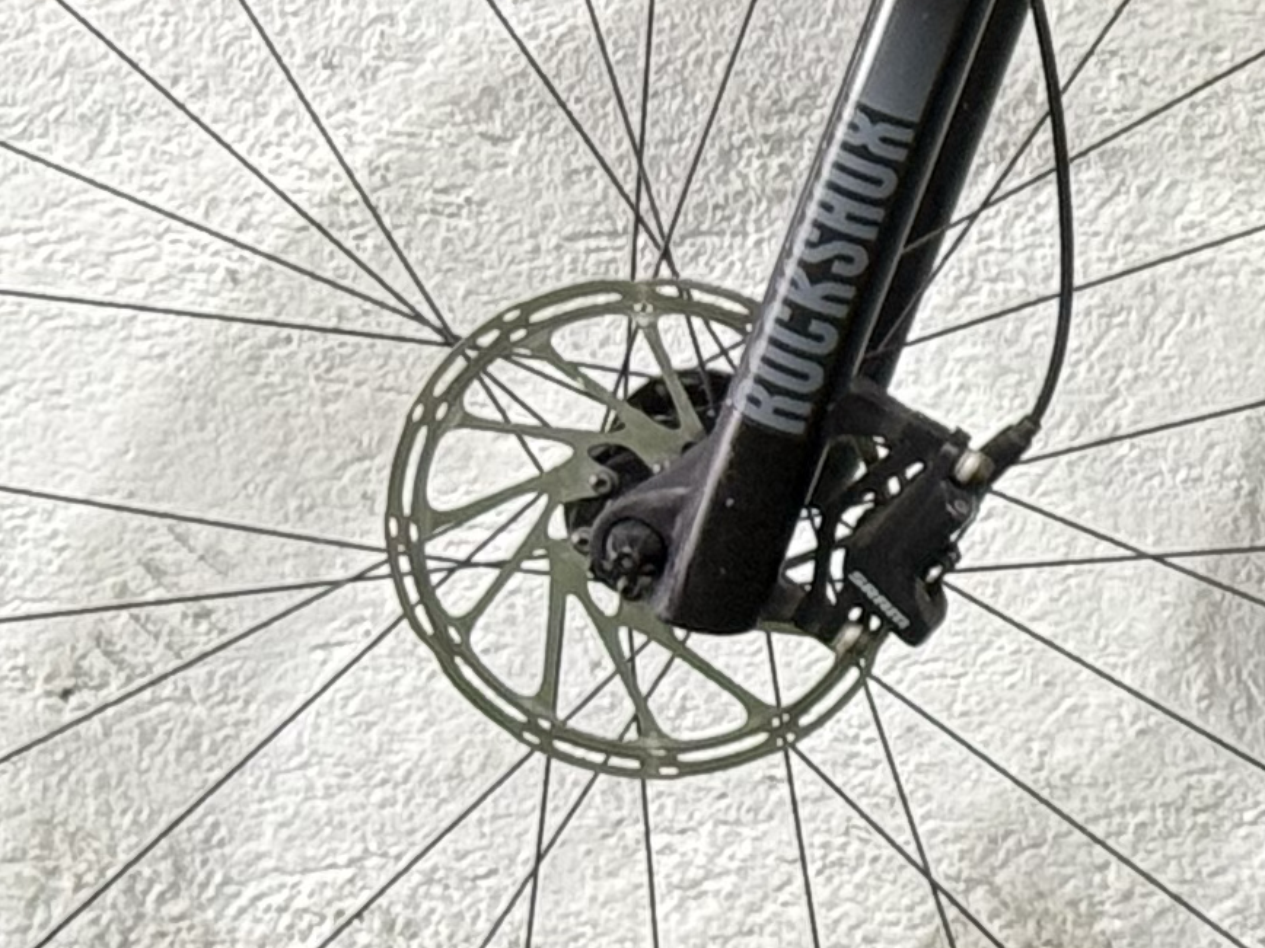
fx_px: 8149
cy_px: -416
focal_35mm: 223
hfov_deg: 8.5
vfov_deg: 6.6
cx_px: 2361
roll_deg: -0.8
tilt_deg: -10.1
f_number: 1.78
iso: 125
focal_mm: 6.76
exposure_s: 1/60
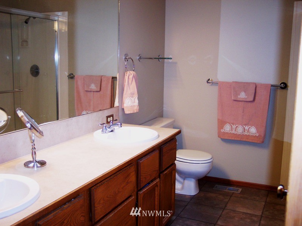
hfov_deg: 49.0
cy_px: 113
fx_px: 332
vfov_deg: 37.7
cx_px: 151
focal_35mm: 38
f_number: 2.8
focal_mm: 8
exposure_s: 1/30
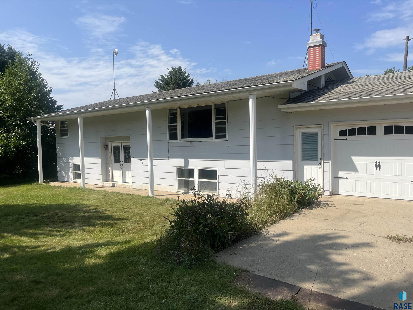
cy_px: 155
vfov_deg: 53.1
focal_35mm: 26
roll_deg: +1.7
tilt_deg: -2.0
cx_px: 206
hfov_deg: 67.3
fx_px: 310
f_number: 1.6
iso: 50
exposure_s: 1/4149
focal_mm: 5.1
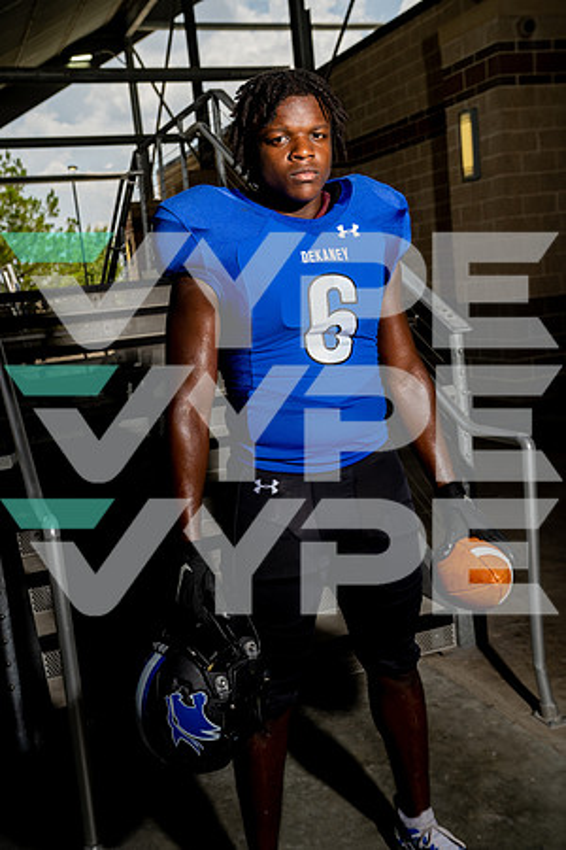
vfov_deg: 49.6
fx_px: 920
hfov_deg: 34.2
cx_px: 283
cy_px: 425
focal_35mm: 39
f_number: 6.3
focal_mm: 39
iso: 100
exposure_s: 1/250
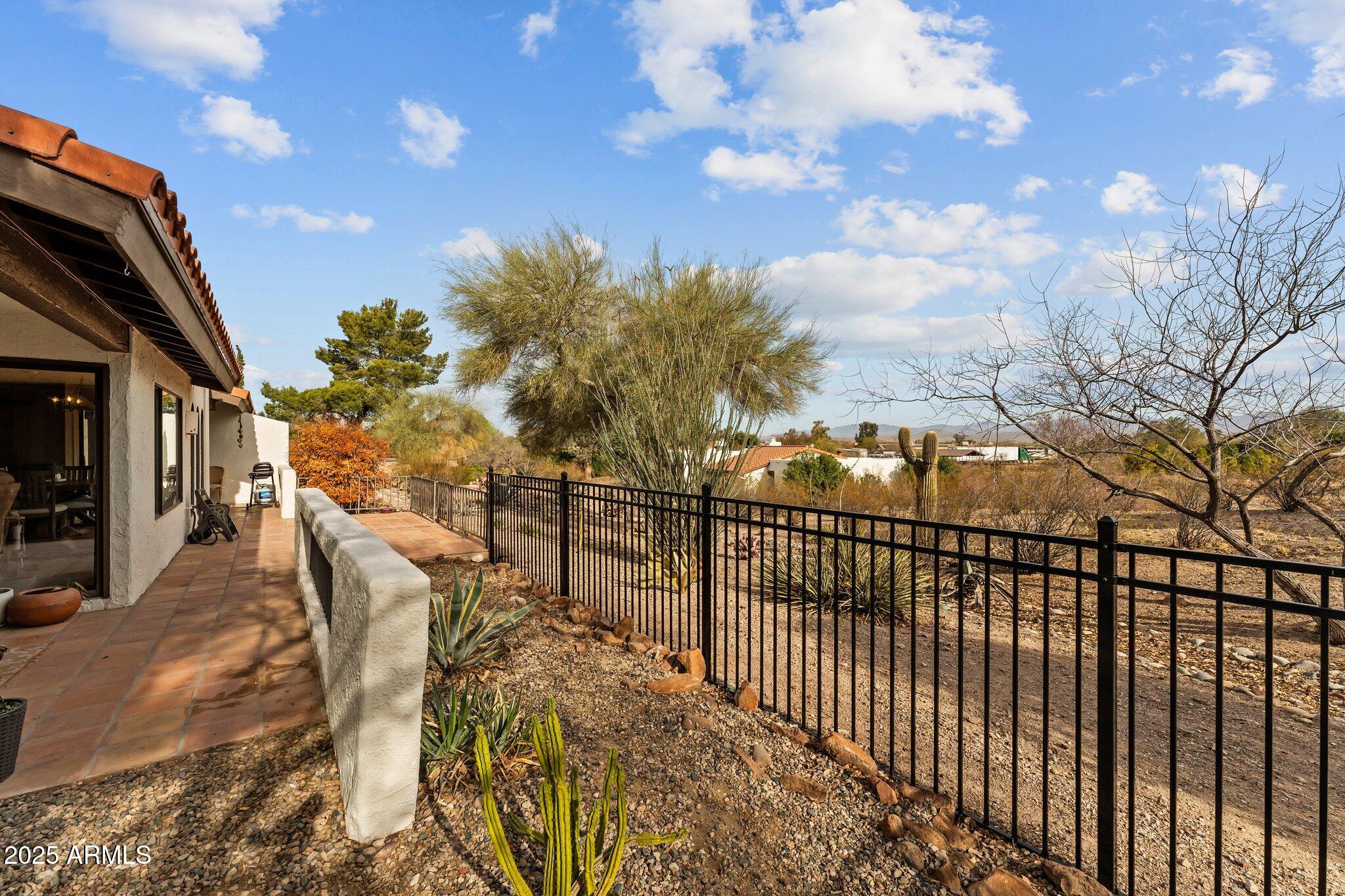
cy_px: 448
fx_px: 523
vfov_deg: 81.2
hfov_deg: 104.3
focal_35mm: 14
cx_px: 672
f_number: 8
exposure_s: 1/1250
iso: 400
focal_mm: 14
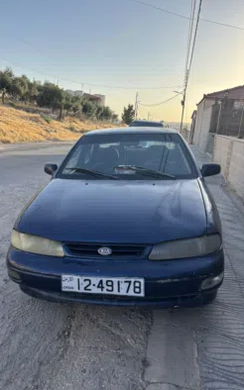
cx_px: 118
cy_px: 196
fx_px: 298
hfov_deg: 44.5
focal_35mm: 28
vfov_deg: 66.5
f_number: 1.6
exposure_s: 1/1344
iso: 50
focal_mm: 5.96
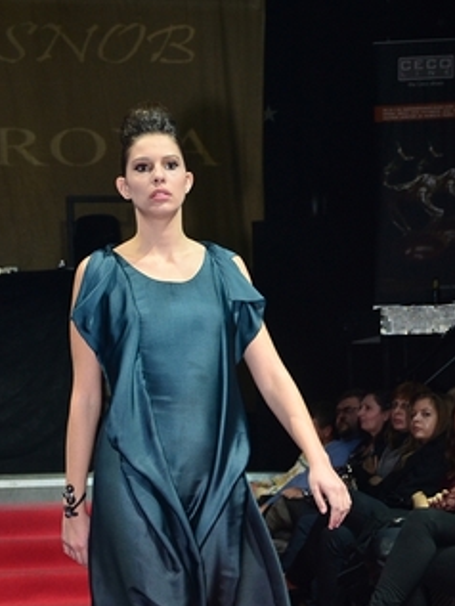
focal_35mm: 99
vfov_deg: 19.7
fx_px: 1734
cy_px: 455
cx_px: 172
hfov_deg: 14.9
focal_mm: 42
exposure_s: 1/125
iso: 800
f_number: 5
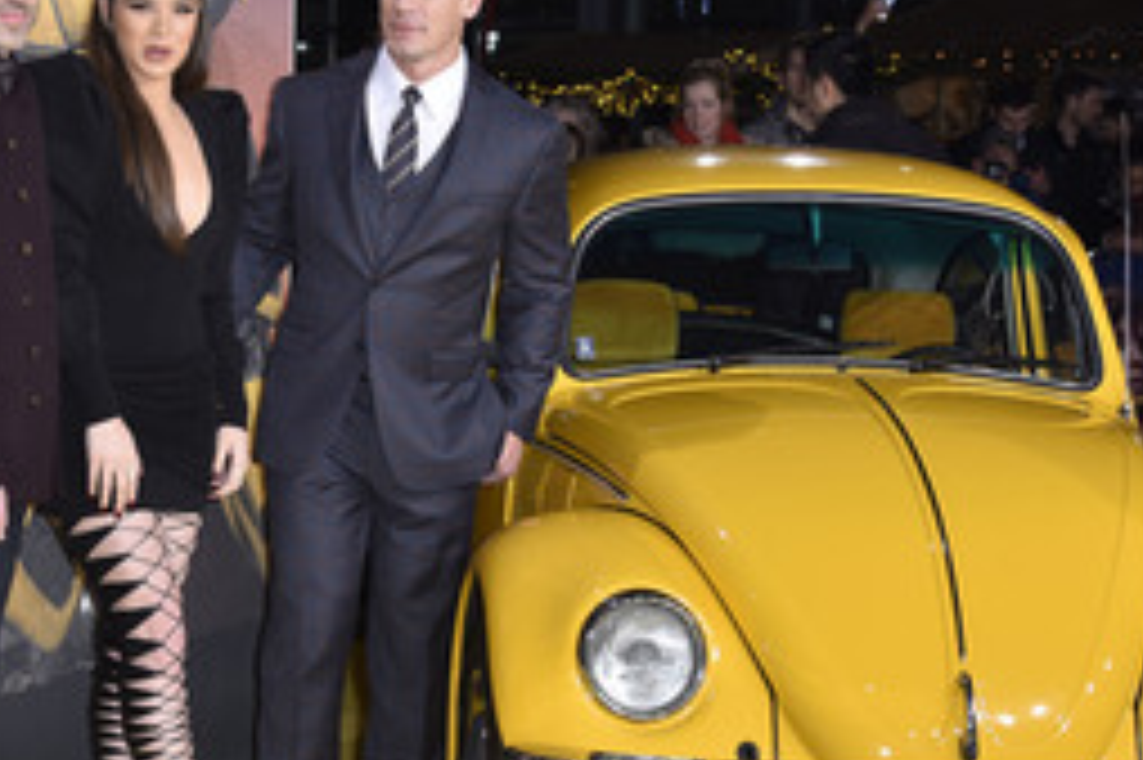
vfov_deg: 12.4
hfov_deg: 18.6
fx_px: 3490
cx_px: 511
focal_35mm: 110
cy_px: 445
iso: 400
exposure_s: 1/250
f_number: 5.6
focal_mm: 62
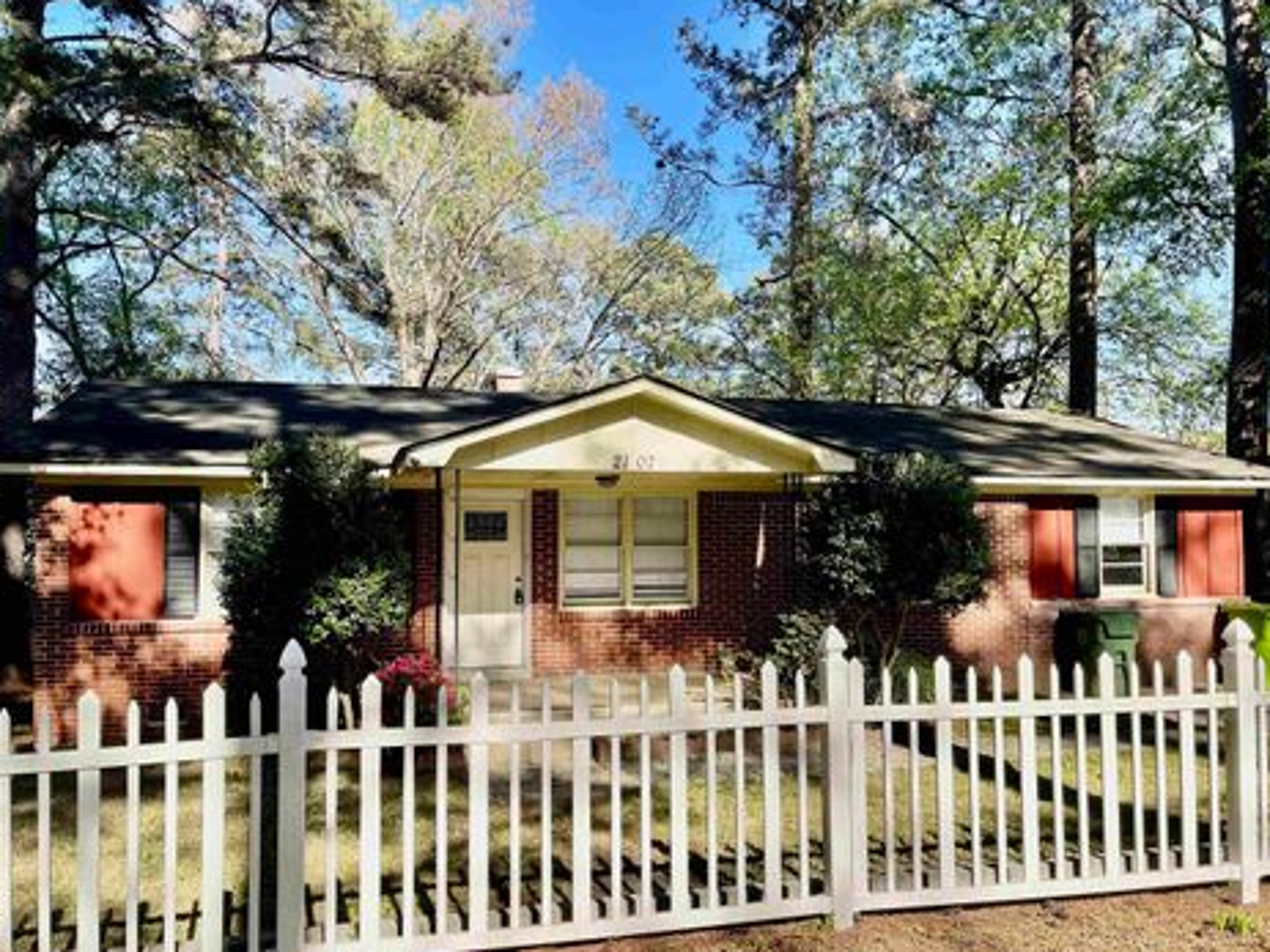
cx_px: 623
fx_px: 990
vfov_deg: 51.3
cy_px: 498
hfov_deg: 65.3
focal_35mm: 27
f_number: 1.6
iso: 32
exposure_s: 1/2203
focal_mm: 5.1
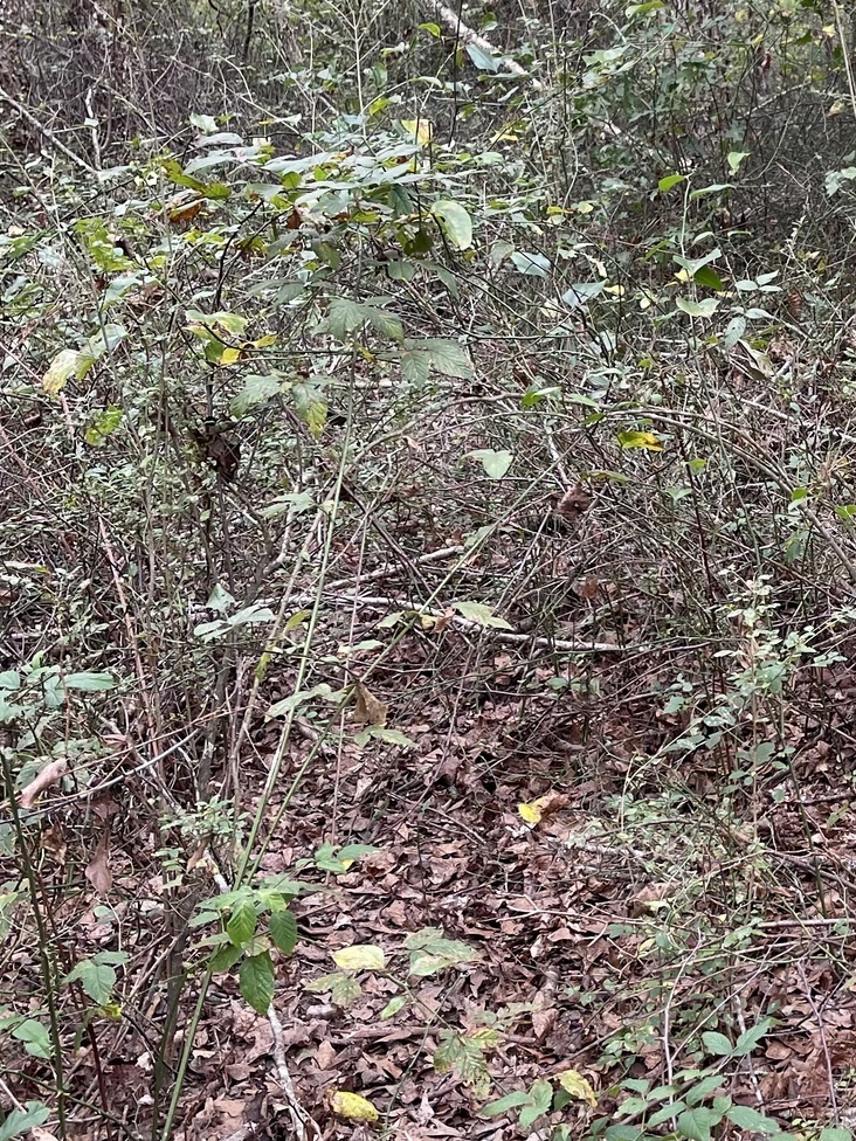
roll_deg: +0.7
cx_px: 883
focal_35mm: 59
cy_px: 537
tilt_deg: -13.5
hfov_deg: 23.6
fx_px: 1945
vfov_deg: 32.7
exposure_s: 1/121
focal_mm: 5.1
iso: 64
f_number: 1.6
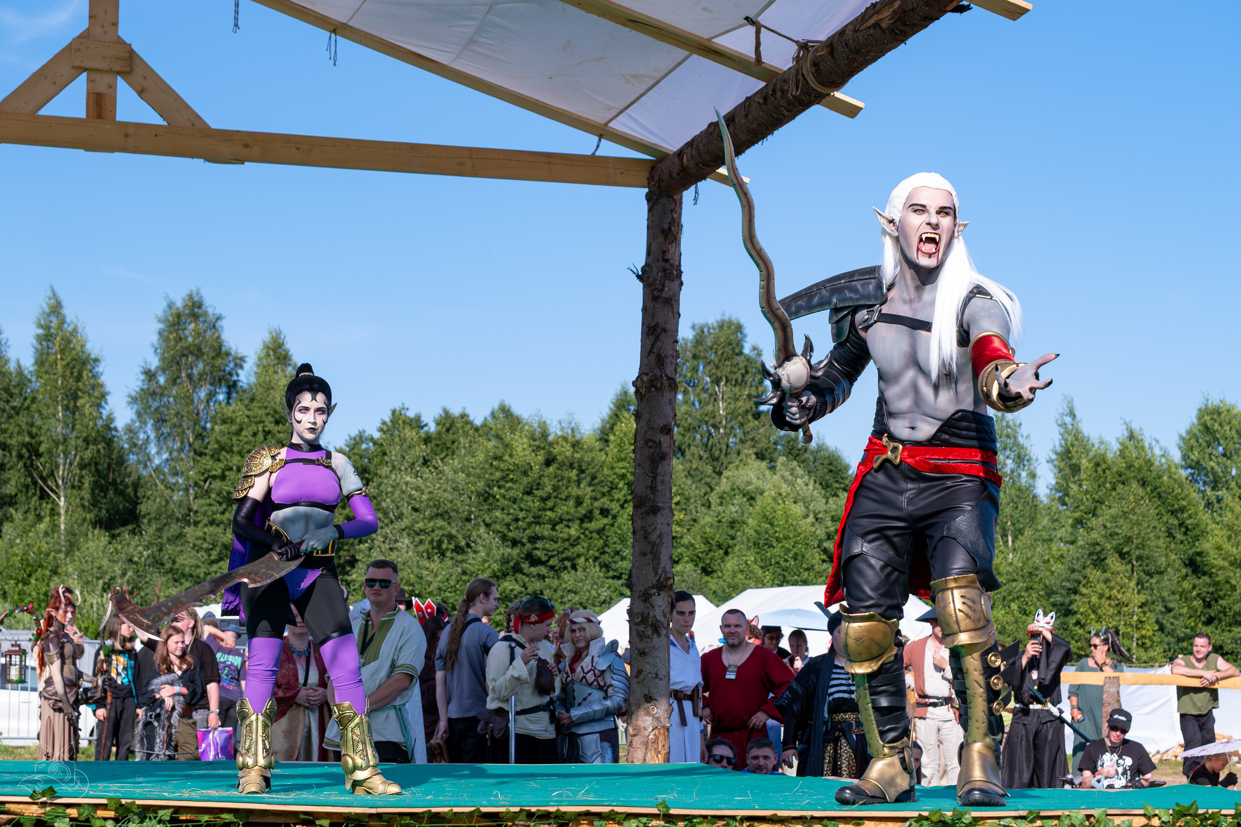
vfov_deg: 21.5
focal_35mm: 63
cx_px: 626
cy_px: 385
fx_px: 2178
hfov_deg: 31.8
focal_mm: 33.2
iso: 160
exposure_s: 1/1000
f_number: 4
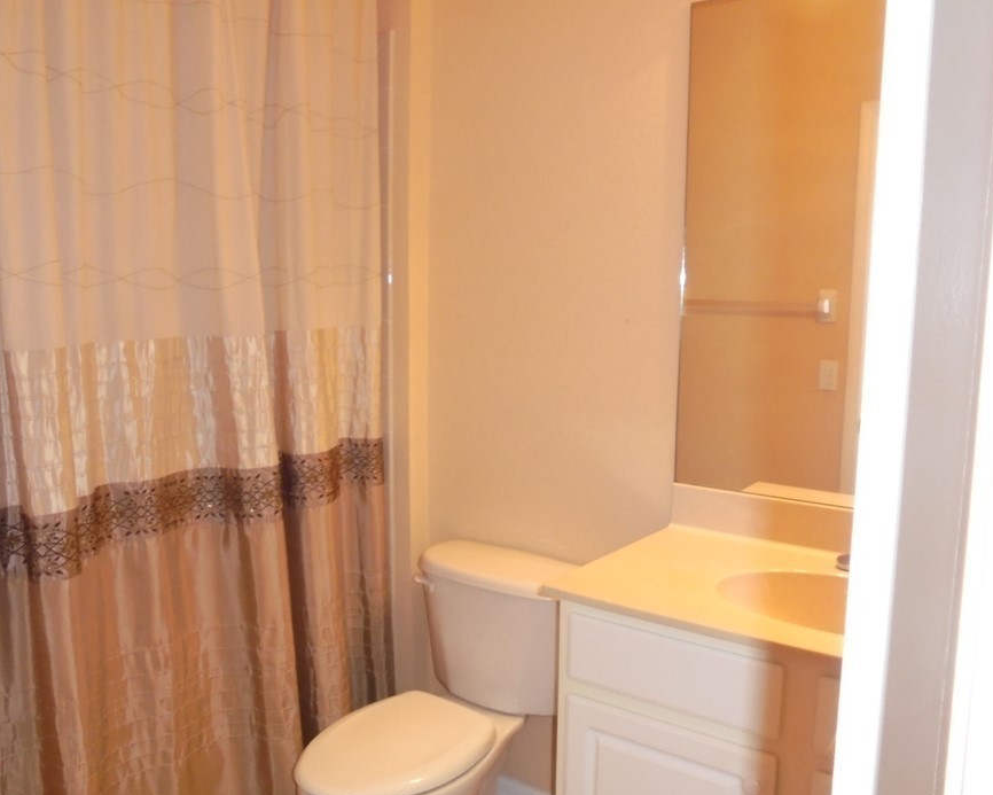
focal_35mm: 30
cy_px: 413
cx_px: 494
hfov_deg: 58.8
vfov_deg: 48.5
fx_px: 882
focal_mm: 4.6
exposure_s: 1/30
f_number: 3.5
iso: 400
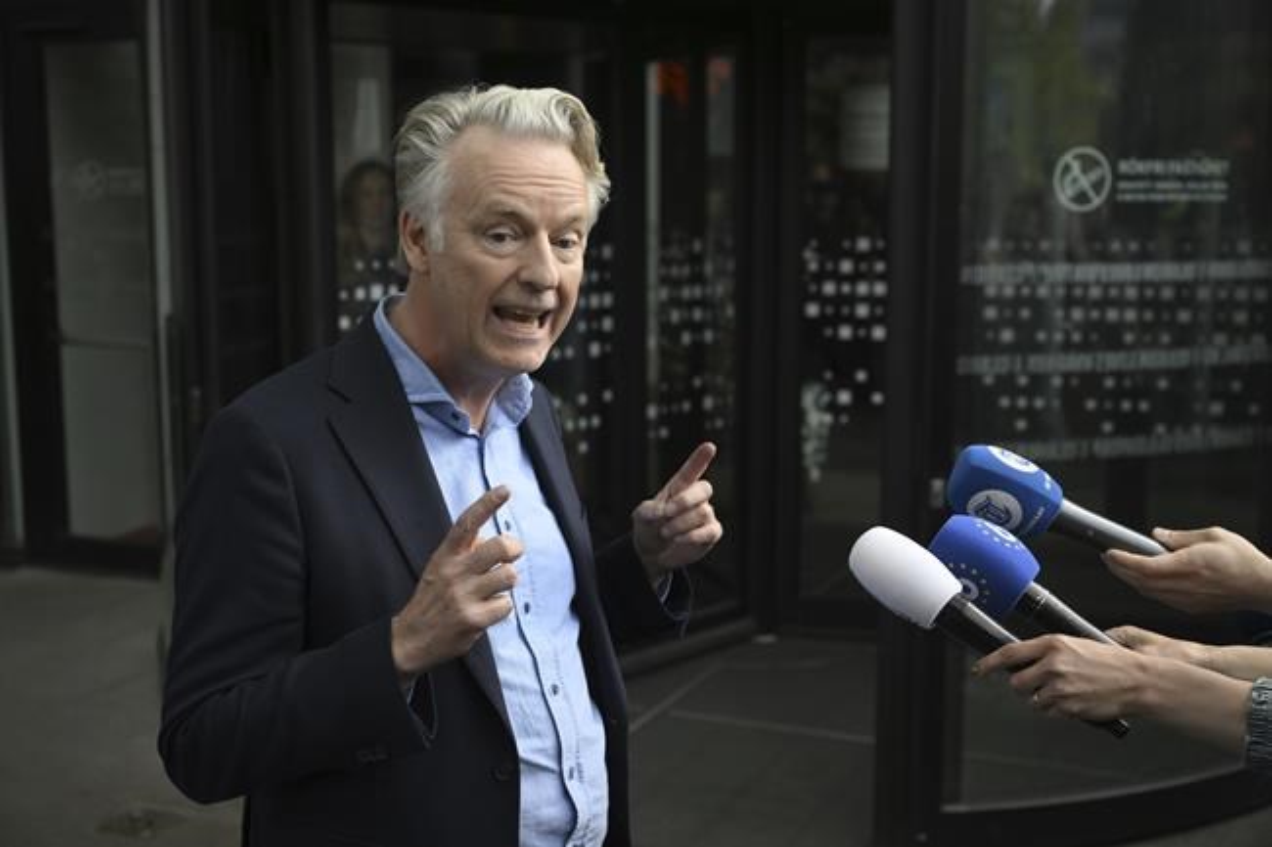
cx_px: 636
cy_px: 424
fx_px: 1625
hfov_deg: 42.8
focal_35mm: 46
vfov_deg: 29.2
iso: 500
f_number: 4
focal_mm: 46
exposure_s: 1/1000
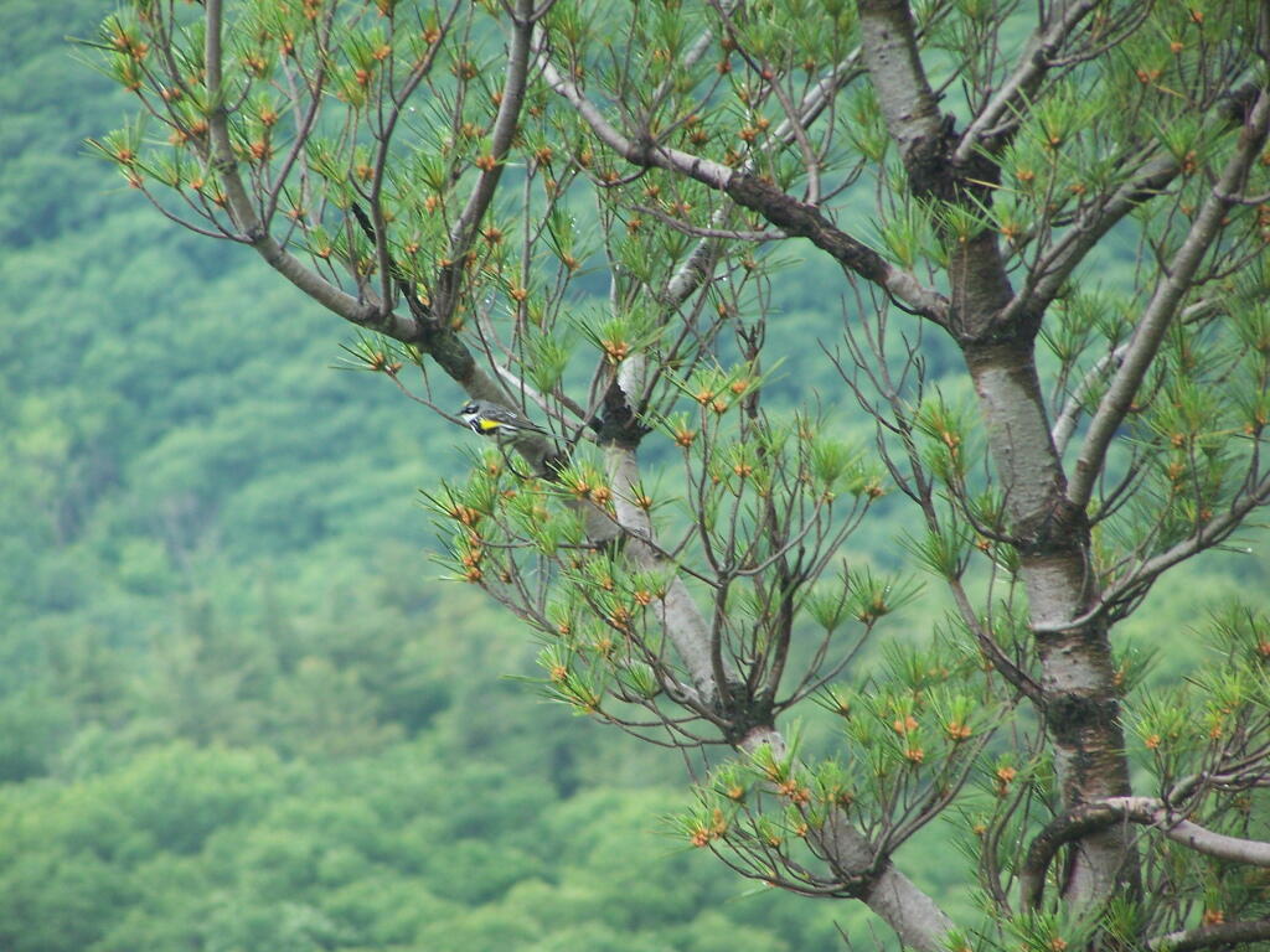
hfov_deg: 5.2
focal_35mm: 380
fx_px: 13942
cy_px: 476
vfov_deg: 3.9
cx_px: 635
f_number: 3.7
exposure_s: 1/160
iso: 140
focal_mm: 63
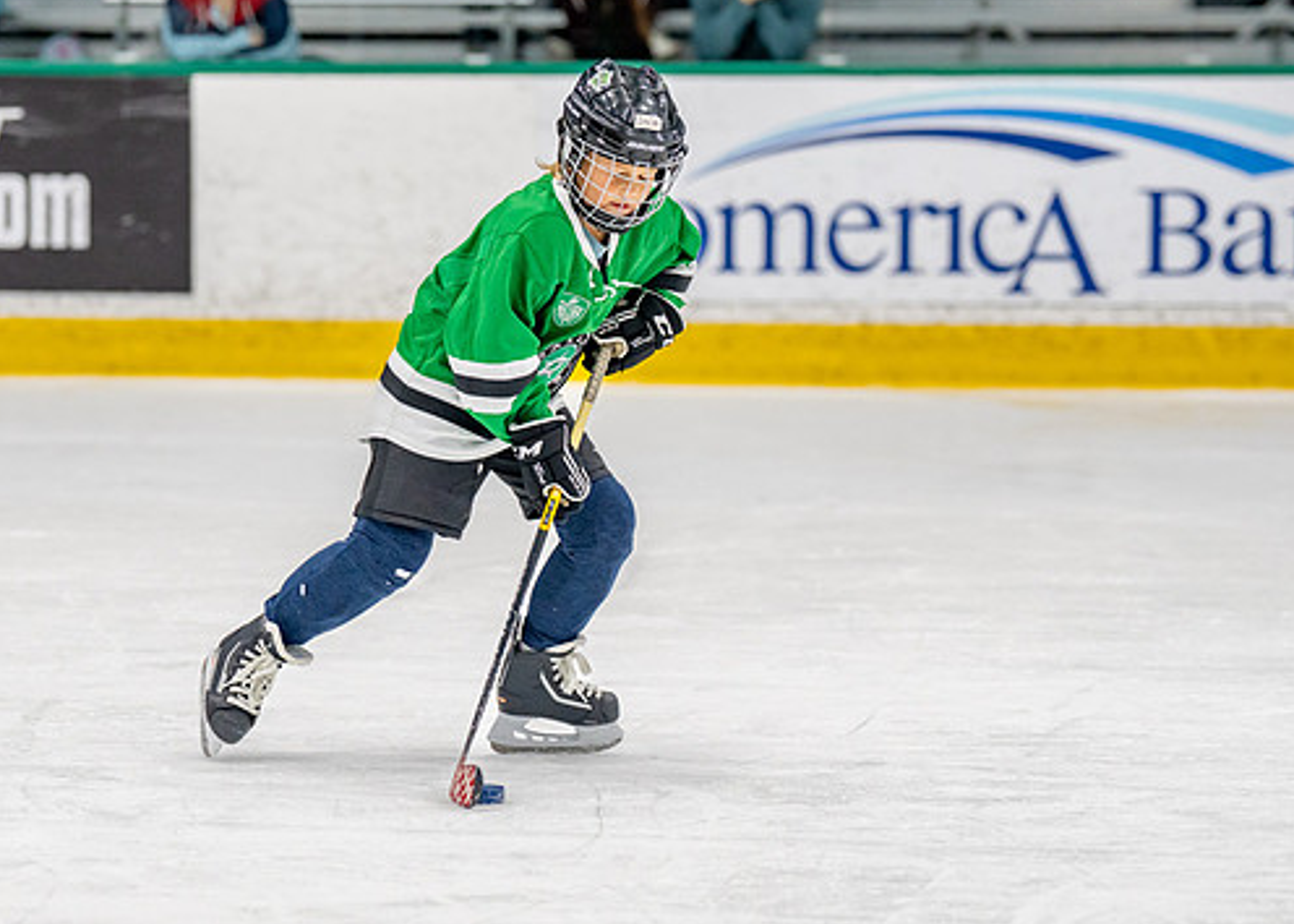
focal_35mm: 209
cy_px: 429
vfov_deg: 6.9
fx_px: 7679
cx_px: 418
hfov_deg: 9.6
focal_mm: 117
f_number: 2.8
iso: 1000
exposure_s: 1/1250
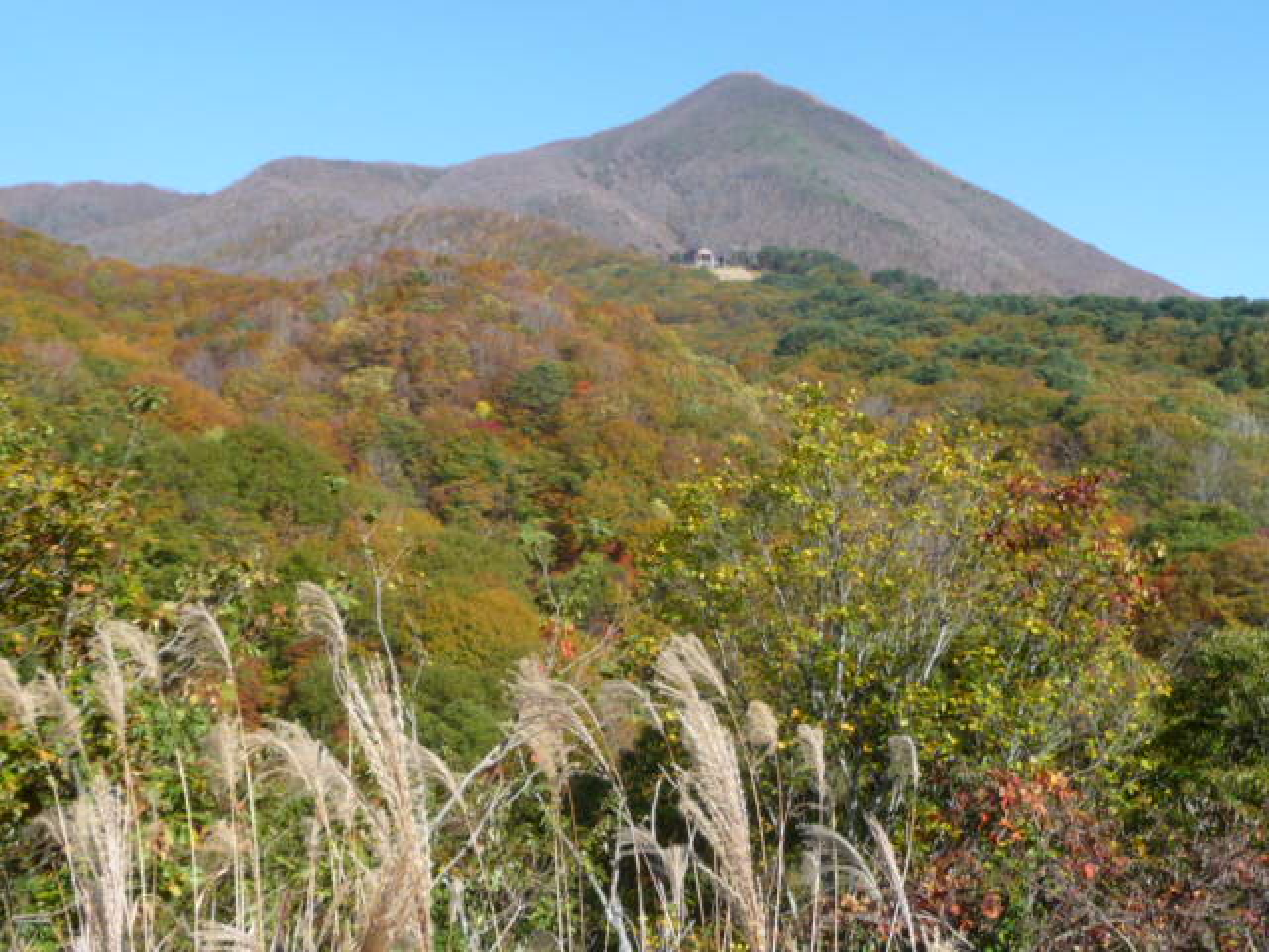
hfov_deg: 38.2
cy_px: 476
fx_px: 1833
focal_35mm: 50
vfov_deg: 29.1
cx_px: 634
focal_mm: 5
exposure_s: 1/500
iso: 100
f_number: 3.4
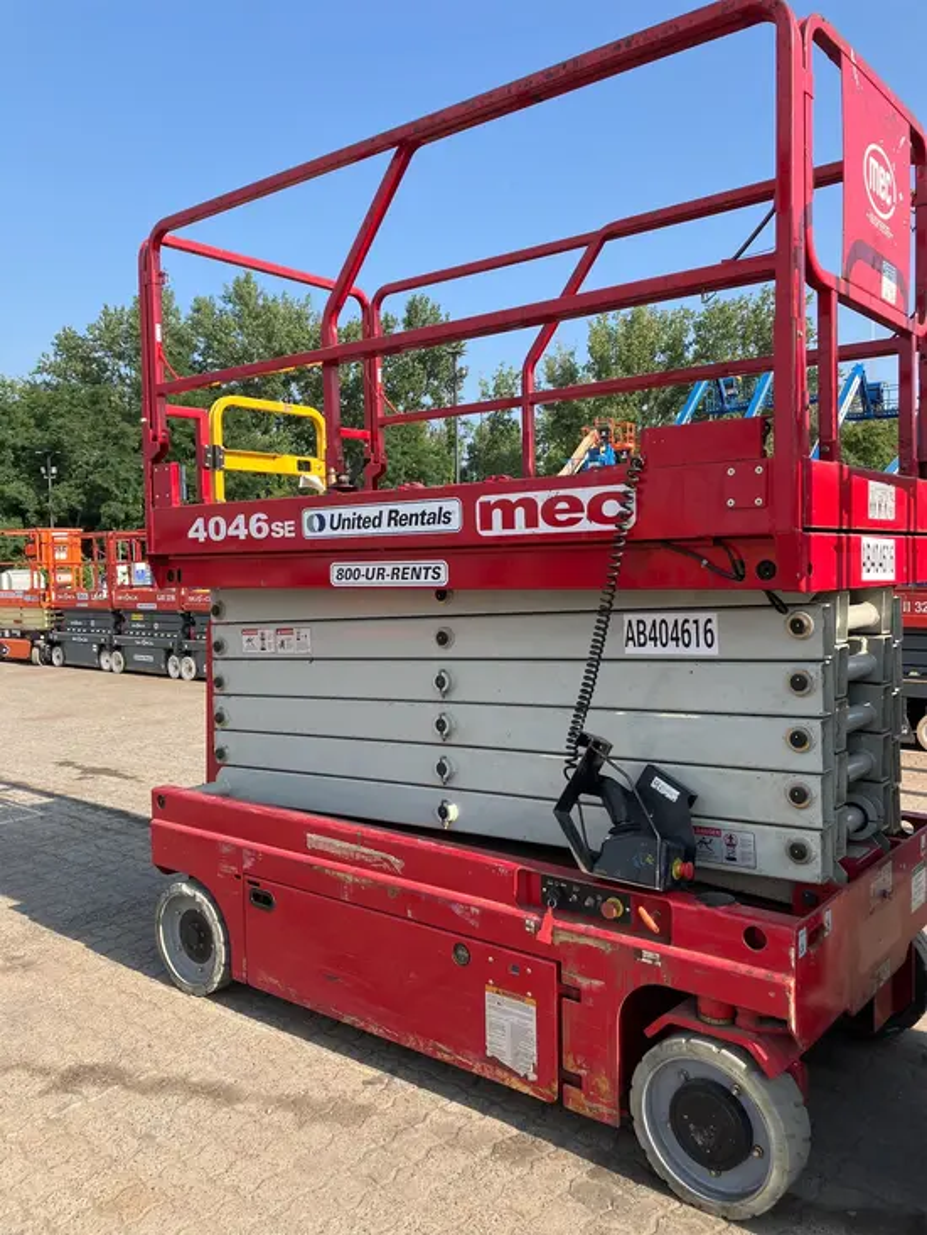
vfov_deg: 63.4
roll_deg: -0.3
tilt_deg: -3.8
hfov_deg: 49.8
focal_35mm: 28
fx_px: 999
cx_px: 464
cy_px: 618
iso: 32
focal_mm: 3.99
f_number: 1.8
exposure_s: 1/972
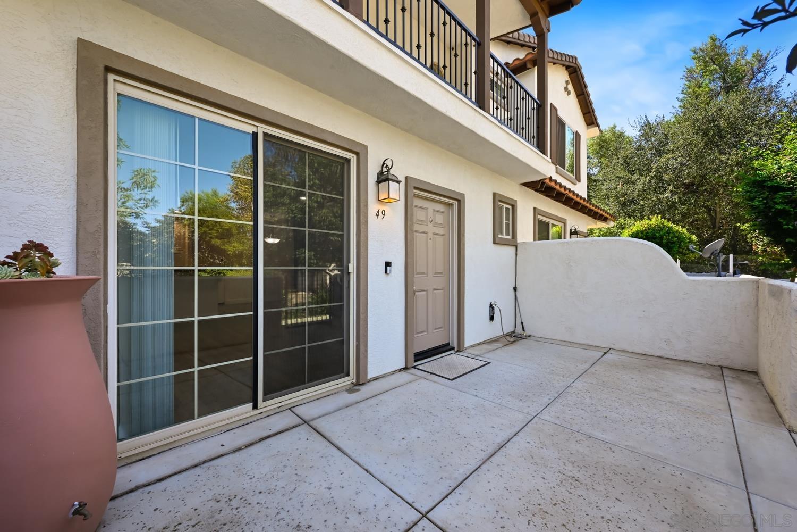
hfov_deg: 104.3
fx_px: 310
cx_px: 398
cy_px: 266
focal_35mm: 14
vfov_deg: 81.2
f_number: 11
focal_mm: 14
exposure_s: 1/80
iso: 500
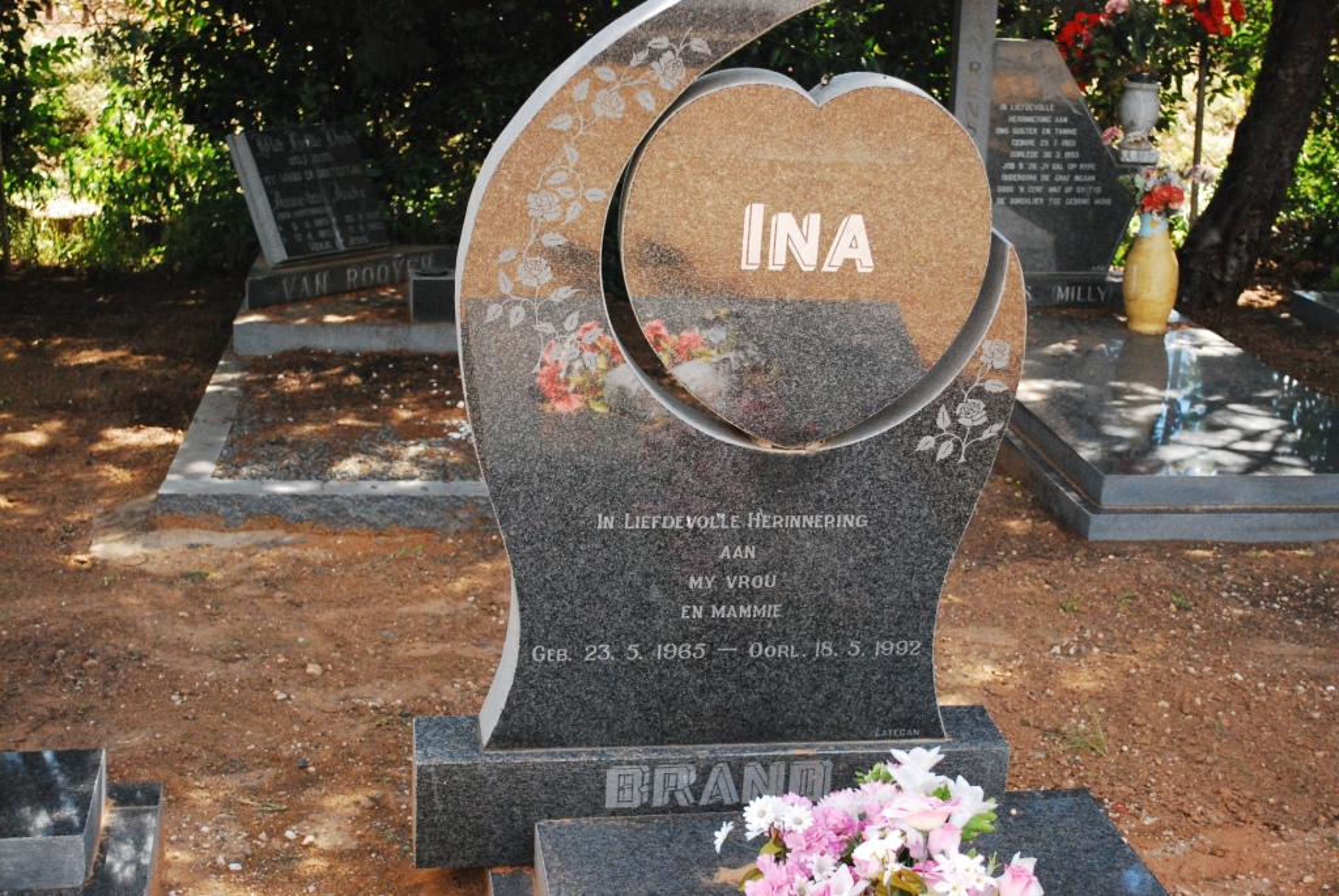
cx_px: 670
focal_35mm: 52
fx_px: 1955
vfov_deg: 25.8
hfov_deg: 37.8
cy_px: 448
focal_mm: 35
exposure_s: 1/1250
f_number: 5.3
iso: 1600
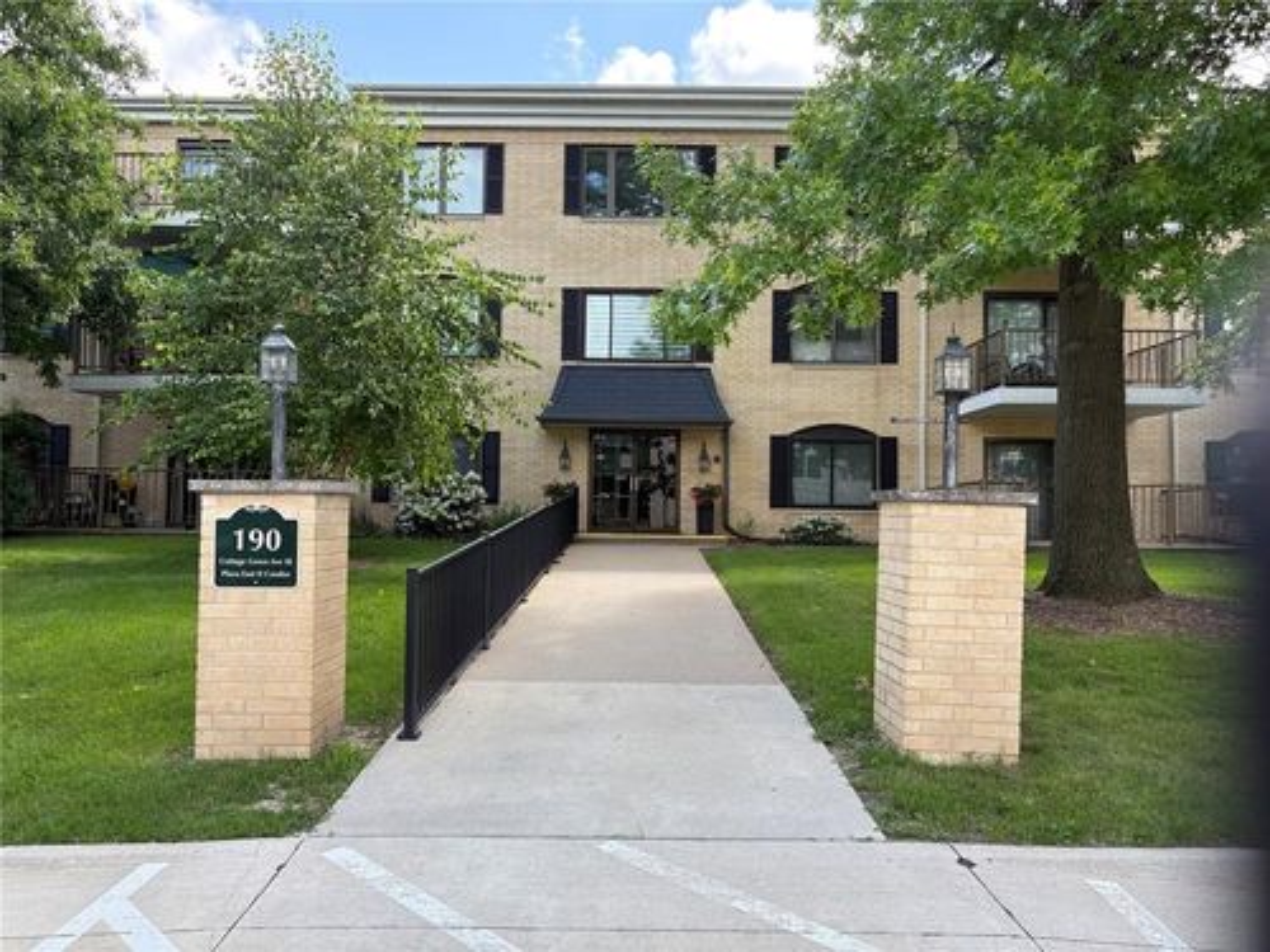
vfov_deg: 53.1
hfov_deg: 67.3
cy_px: 476
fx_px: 954
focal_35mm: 26
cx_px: 635
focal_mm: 5.96
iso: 50
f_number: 1.6
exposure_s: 1/566
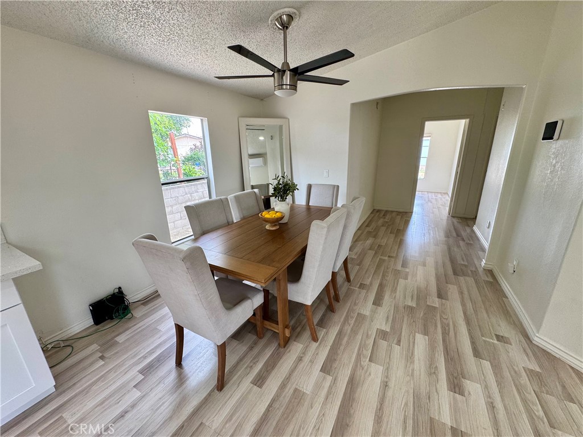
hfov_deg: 102.1
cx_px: 292
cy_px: 218
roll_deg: +0.7
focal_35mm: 14
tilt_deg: -17.2
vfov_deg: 85.7
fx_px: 236
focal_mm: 2.22
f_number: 2.2
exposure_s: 1/120
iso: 125
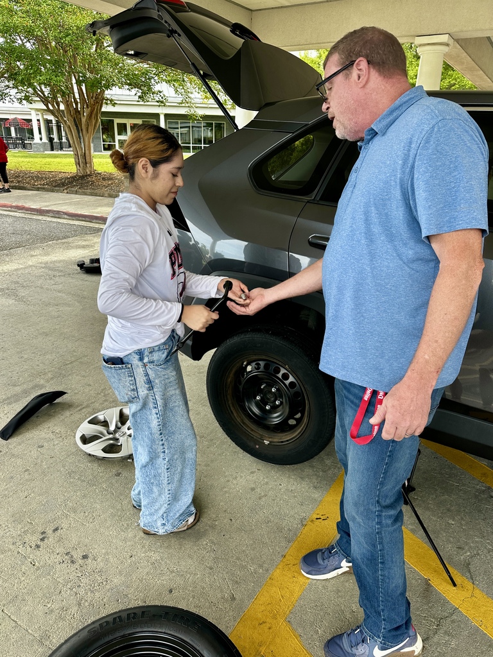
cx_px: 246
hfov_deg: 56.8
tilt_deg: -20.7
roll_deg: -2.3
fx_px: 456
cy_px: 328
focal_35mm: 24
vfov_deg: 71.6
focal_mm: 6.86
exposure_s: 1/183
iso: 64
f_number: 1.78
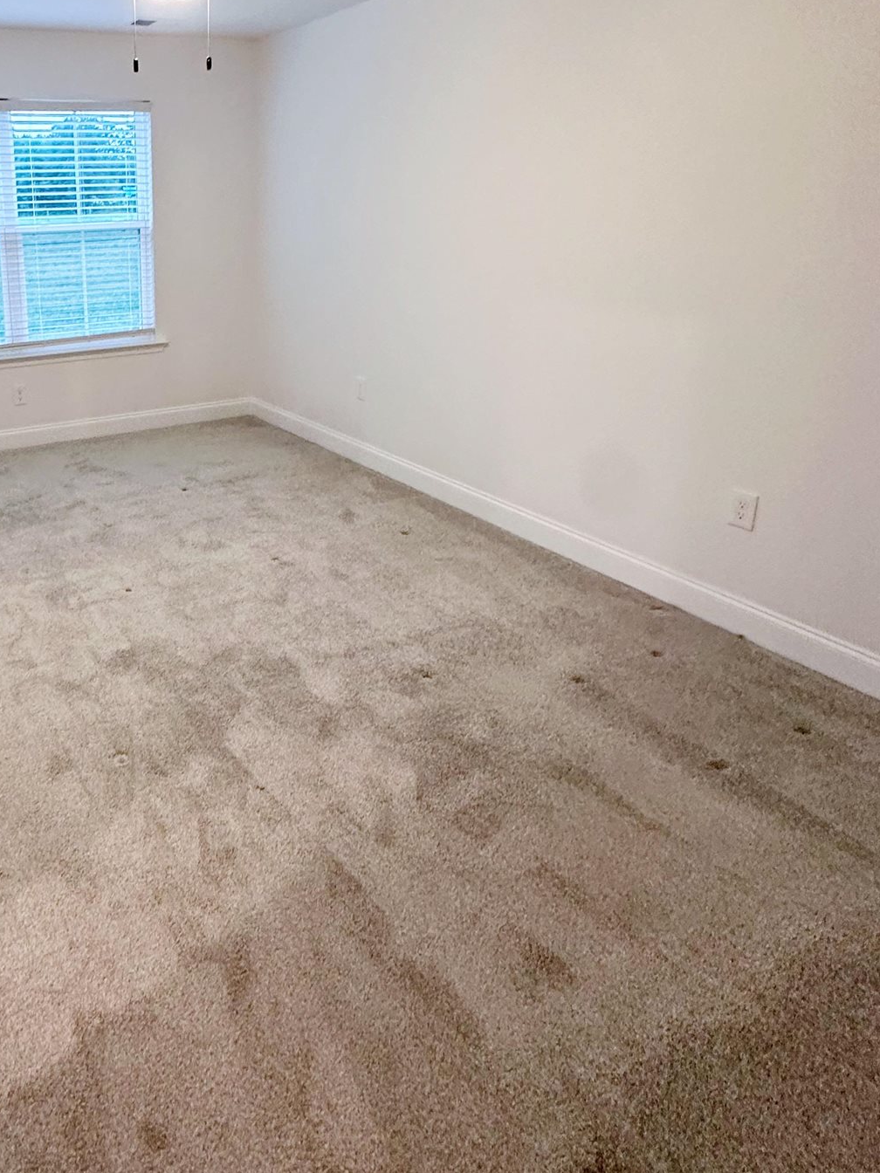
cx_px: 129
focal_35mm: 24
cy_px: 409
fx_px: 813
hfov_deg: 51.7
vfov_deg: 69.9
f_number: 2.2
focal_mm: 2.22
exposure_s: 1/60
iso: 250
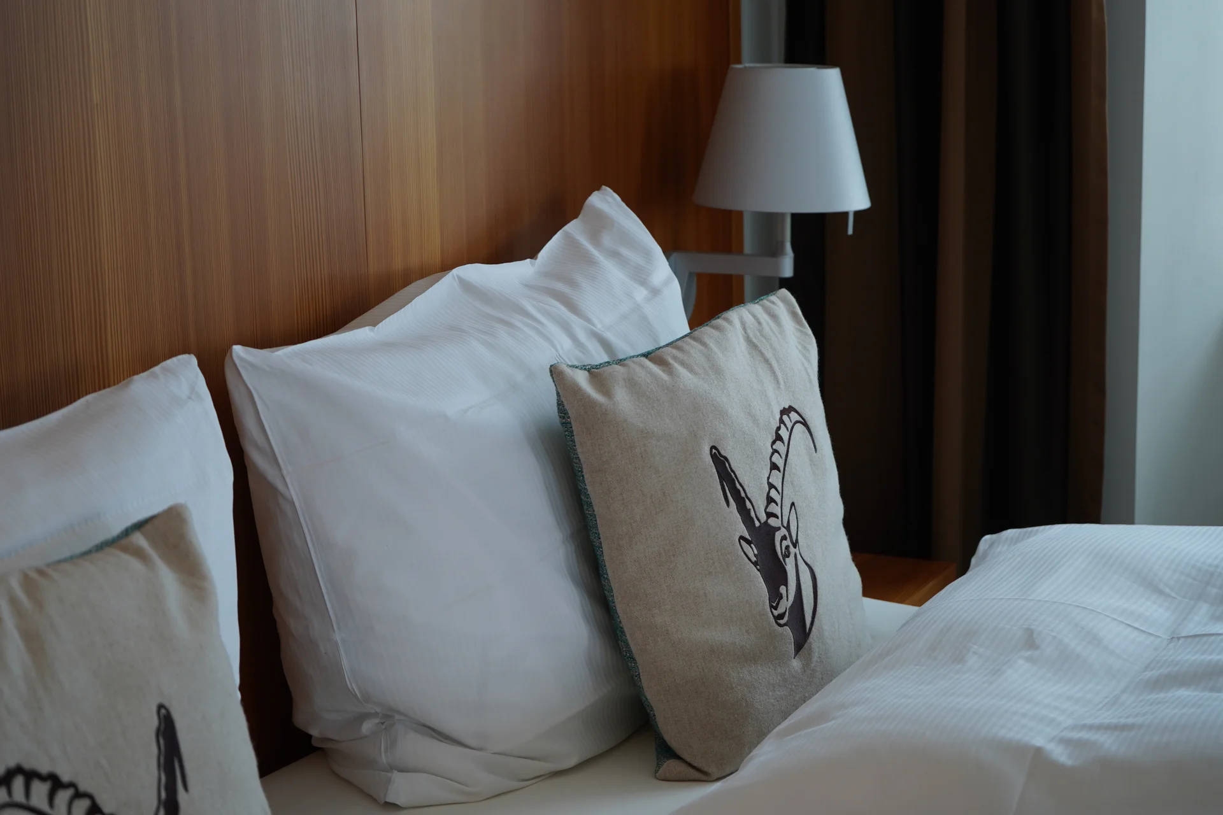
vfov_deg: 20.6
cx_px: 612
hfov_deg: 30.5
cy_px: 408
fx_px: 2242
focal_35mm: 66
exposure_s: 1/80
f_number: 5.6
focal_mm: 66
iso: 500
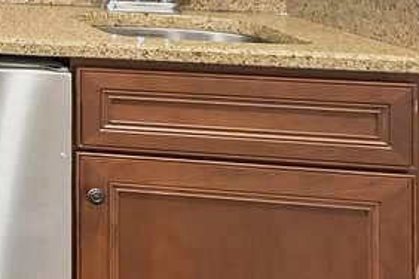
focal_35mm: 109
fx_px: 1269
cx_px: -771
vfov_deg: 12.0
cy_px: -140
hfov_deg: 11.9
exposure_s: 1/5
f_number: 8
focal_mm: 15
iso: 400
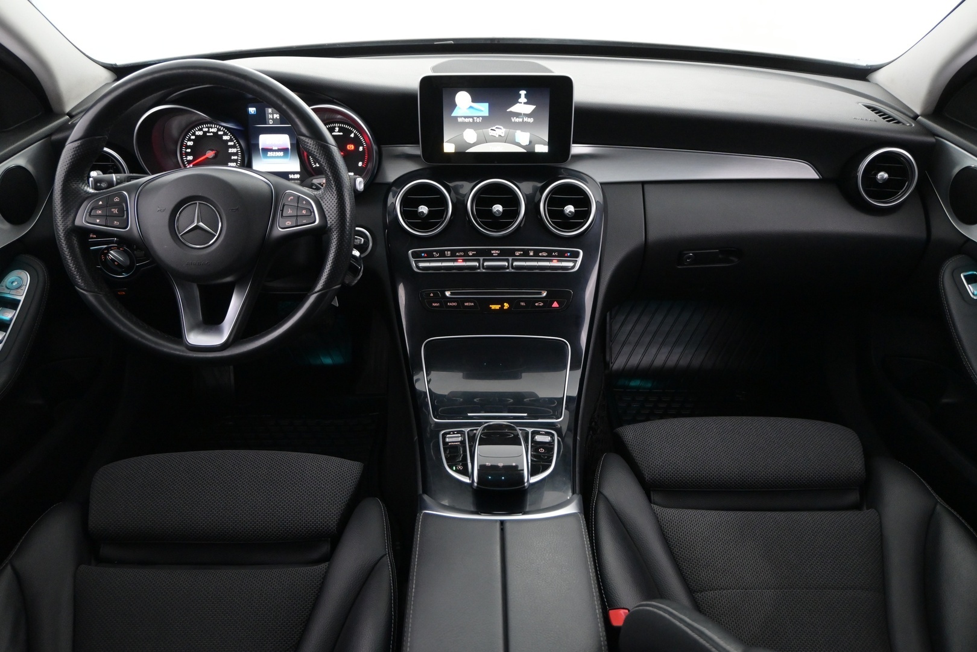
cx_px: 488
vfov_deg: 44.6
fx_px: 794
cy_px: 326
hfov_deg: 63.2
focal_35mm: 29
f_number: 3.8
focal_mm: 19.5
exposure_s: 1/40
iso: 2500
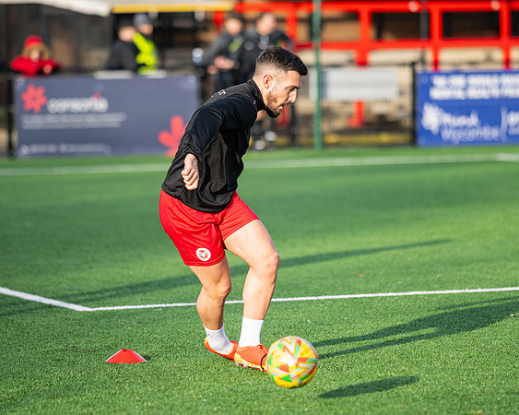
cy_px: 201
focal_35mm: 204
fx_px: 3137
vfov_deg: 7.6
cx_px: 298
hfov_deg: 9.5
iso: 100
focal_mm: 135
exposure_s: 1/2000
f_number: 1.8
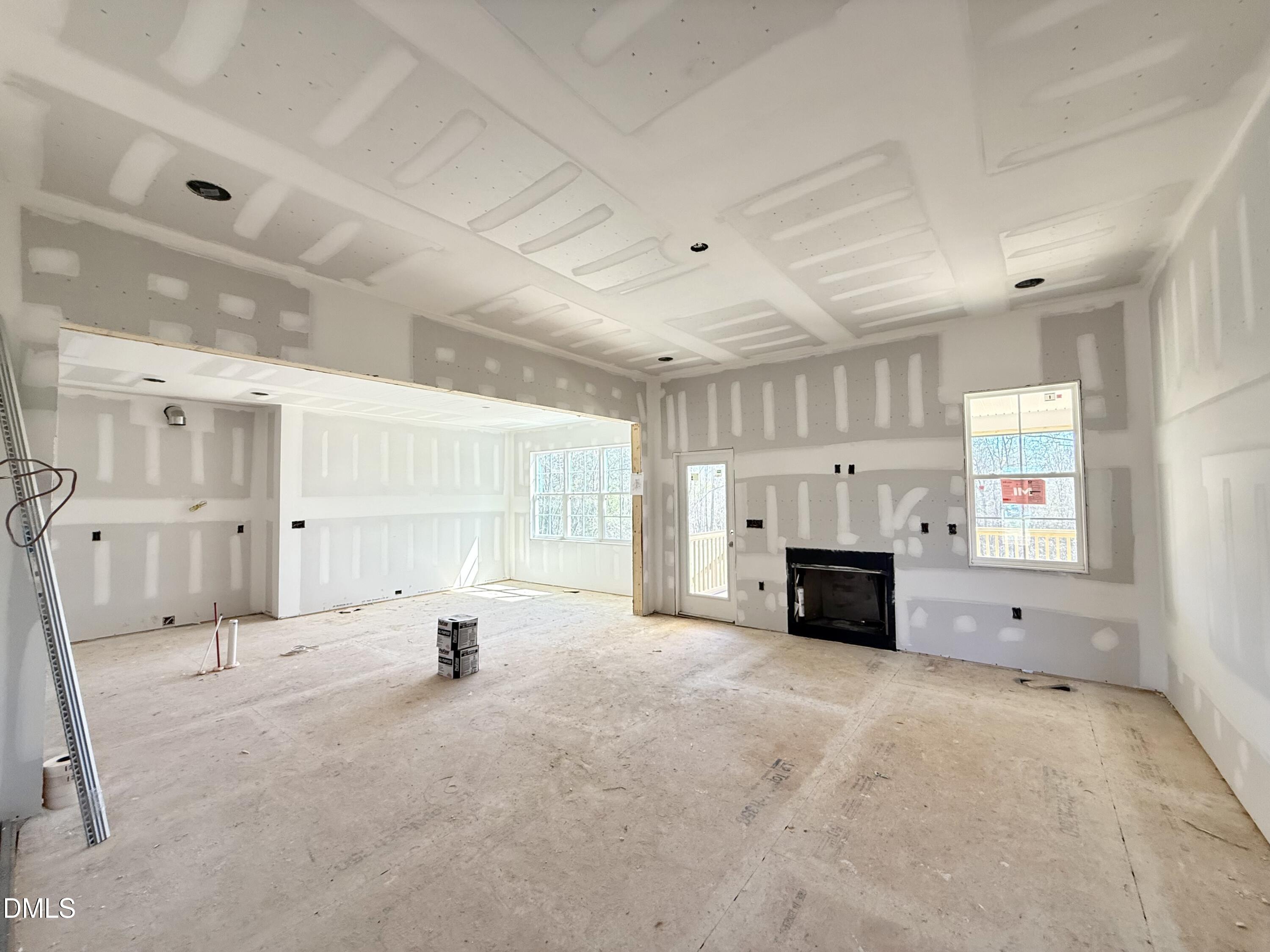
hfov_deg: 102.1
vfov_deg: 85.7
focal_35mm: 14
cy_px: 476
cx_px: 635
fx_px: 514
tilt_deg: +2.8
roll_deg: -0.3
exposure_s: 1/99
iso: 200
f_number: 2.2
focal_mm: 2.22
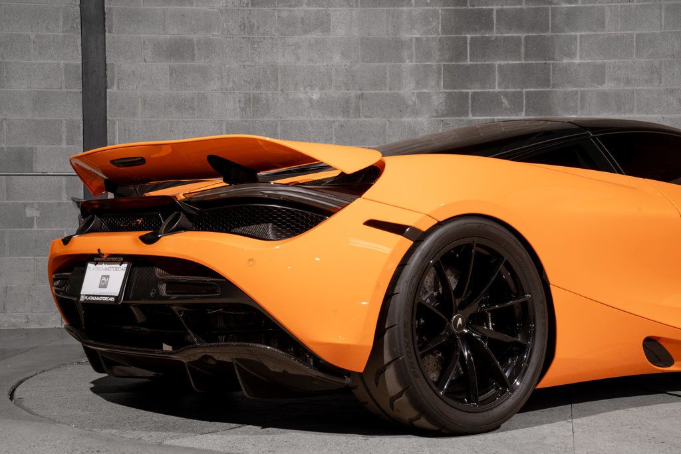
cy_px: 227
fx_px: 1154
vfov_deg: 22.3
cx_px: 340
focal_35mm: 61
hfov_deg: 32.9
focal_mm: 61
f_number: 11
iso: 320
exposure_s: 1/50
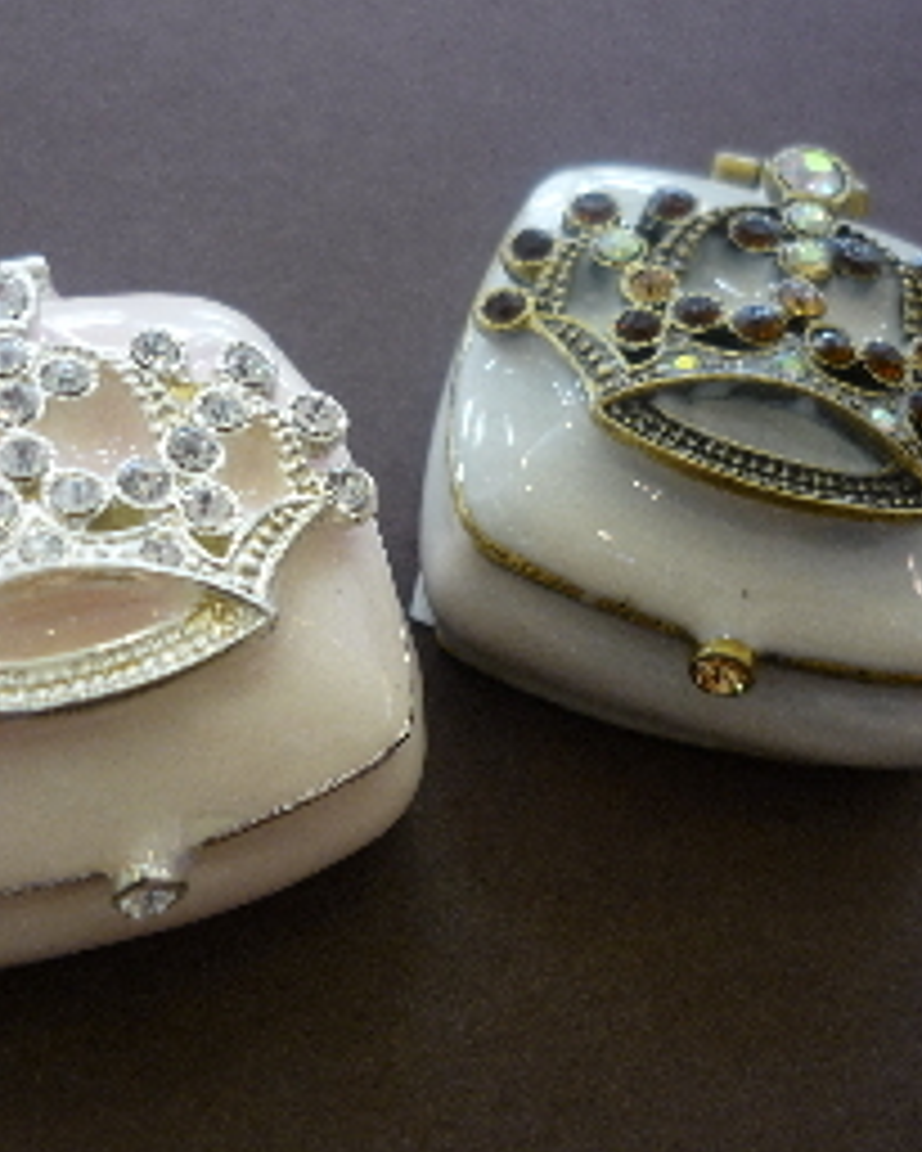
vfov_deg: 42.0
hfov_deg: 34.1
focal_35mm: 44
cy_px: 565
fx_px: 1500
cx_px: 378
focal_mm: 5.5
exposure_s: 1/30
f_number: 2.8
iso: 100
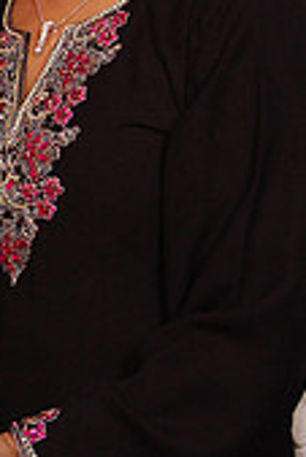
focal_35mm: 180
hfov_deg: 7.5
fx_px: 2286
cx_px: -125
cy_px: 197
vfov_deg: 11.4
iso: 400
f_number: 5.6
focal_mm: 35
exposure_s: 1/200
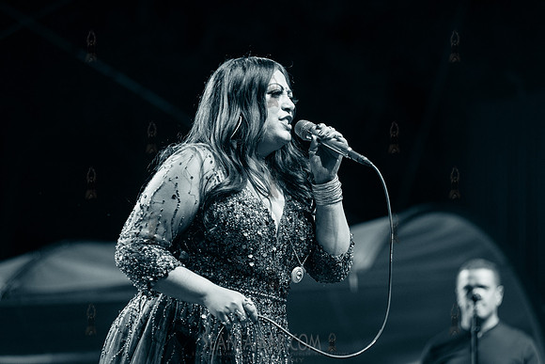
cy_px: 182
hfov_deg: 15.2
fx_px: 2044
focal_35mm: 135
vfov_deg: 10.2
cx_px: 272
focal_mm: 135
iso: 2500
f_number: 4
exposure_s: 1/320
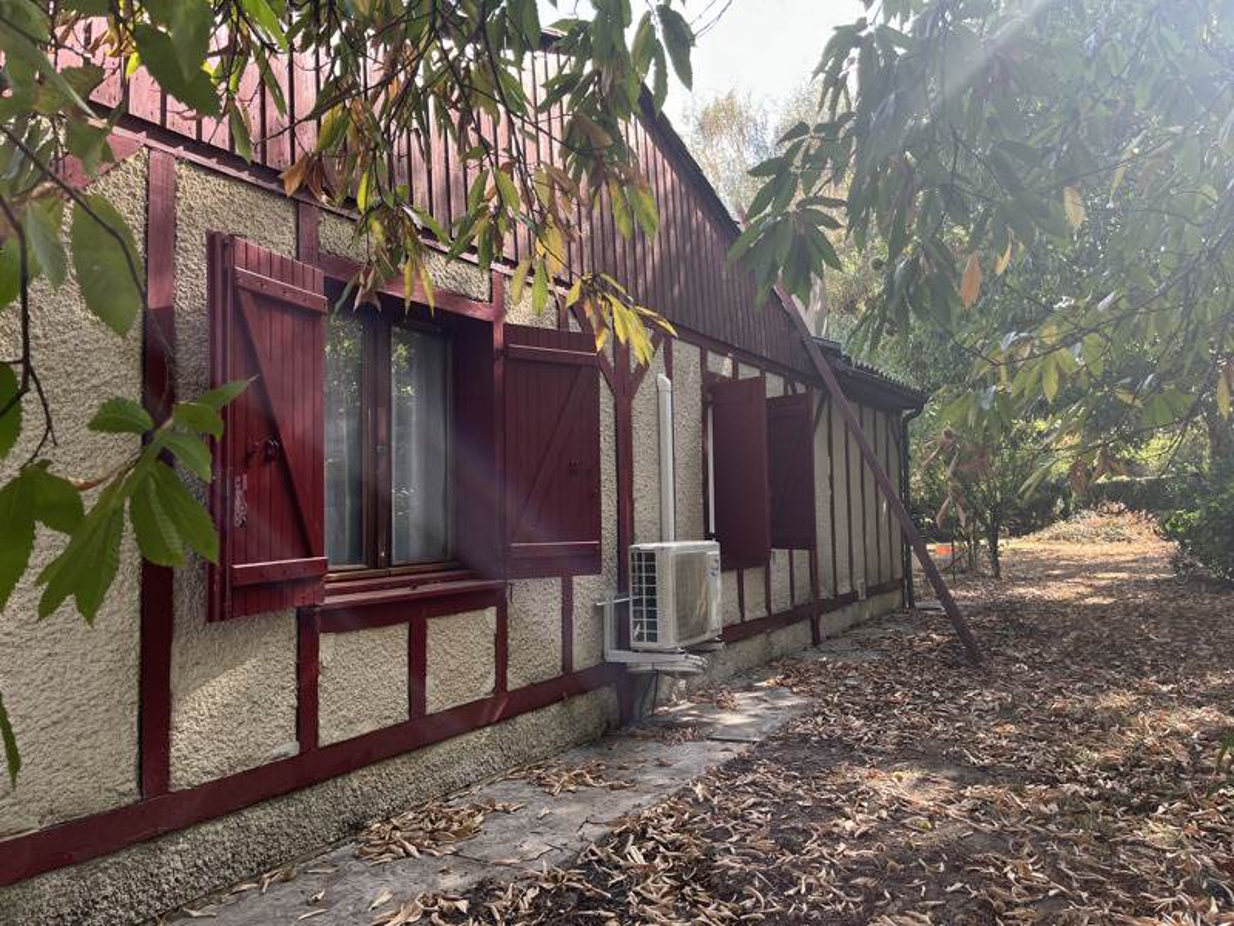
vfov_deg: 53.1
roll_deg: +0.7
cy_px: 463
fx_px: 927
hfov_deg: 67.3
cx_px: 617
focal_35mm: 26
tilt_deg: +2.7
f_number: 1.6
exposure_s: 1/361
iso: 50
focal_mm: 5.1
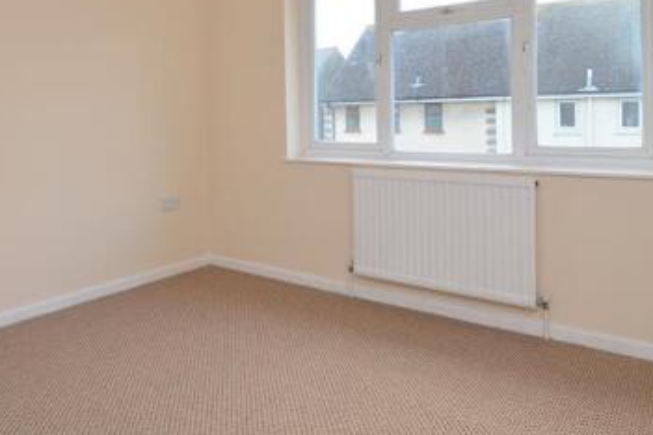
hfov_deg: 64.4
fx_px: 508
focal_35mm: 28
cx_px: 240
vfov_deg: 45.0
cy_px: 116
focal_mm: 10
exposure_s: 1/40
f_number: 5.6
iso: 400
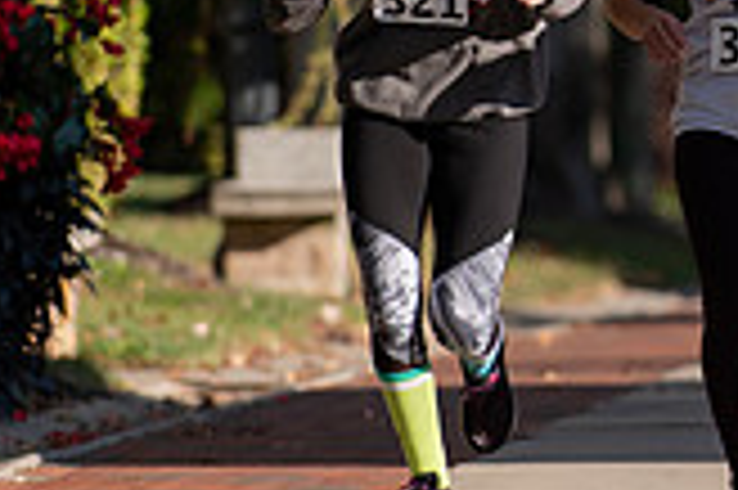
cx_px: 1233
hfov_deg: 1.9
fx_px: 21790
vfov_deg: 1.3
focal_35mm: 1064
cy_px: -137
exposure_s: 1/800
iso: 200
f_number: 4.5
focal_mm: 300
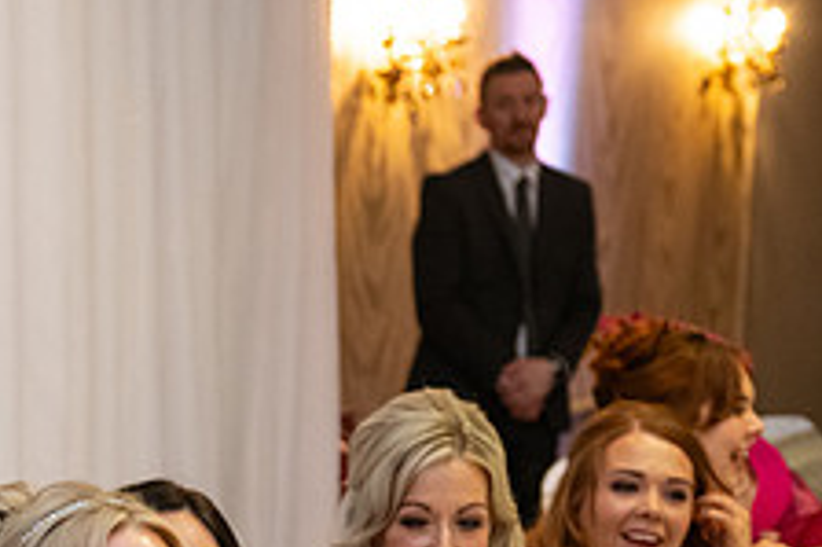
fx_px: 3308
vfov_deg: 9.3
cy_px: 633
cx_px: -180
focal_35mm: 145
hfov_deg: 13.7
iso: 1250
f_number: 3.5
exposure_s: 1/160
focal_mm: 56
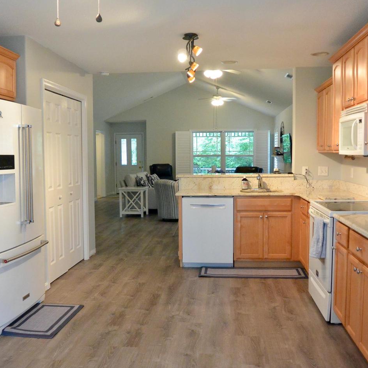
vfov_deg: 47.2
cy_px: 184
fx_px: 421
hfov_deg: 47.2
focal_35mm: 35
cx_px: 190
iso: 720
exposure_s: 1/60
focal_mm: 10
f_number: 3.5
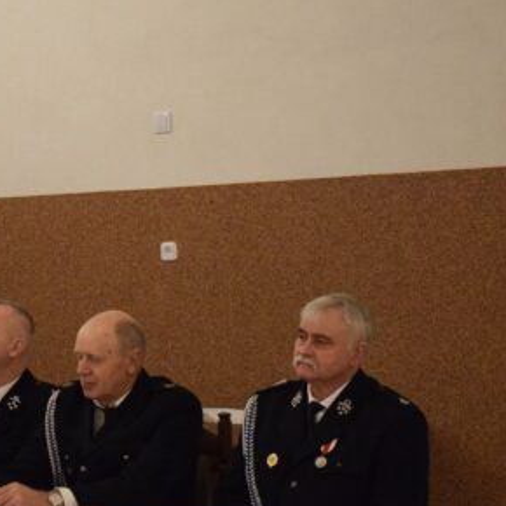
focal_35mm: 118
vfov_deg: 14.8
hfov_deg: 14.5
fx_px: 1951
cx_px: 7
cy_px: 279
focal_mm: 42
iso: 5000
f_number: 5
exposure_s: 1/60
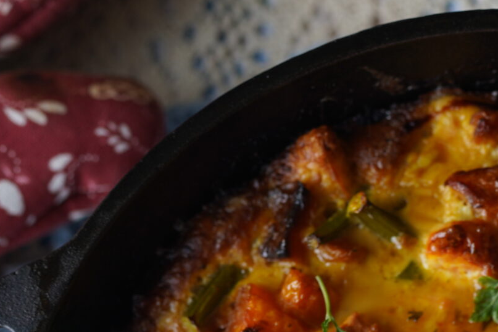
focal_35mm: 111
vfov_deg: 11.8
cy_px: 496
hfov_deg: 17.7
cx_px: 564
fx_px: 1535
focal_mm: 35
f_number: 2.5
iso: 100
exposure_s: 1/50
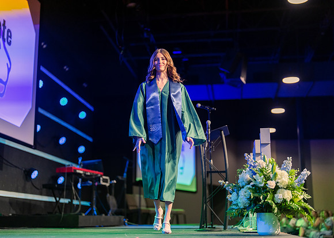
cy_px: 119
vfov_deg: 26.8
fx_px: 501
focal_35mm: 53
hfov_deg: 36.9
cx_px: 167
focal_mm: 50
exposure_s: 1/500
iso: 1000
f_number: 1.2
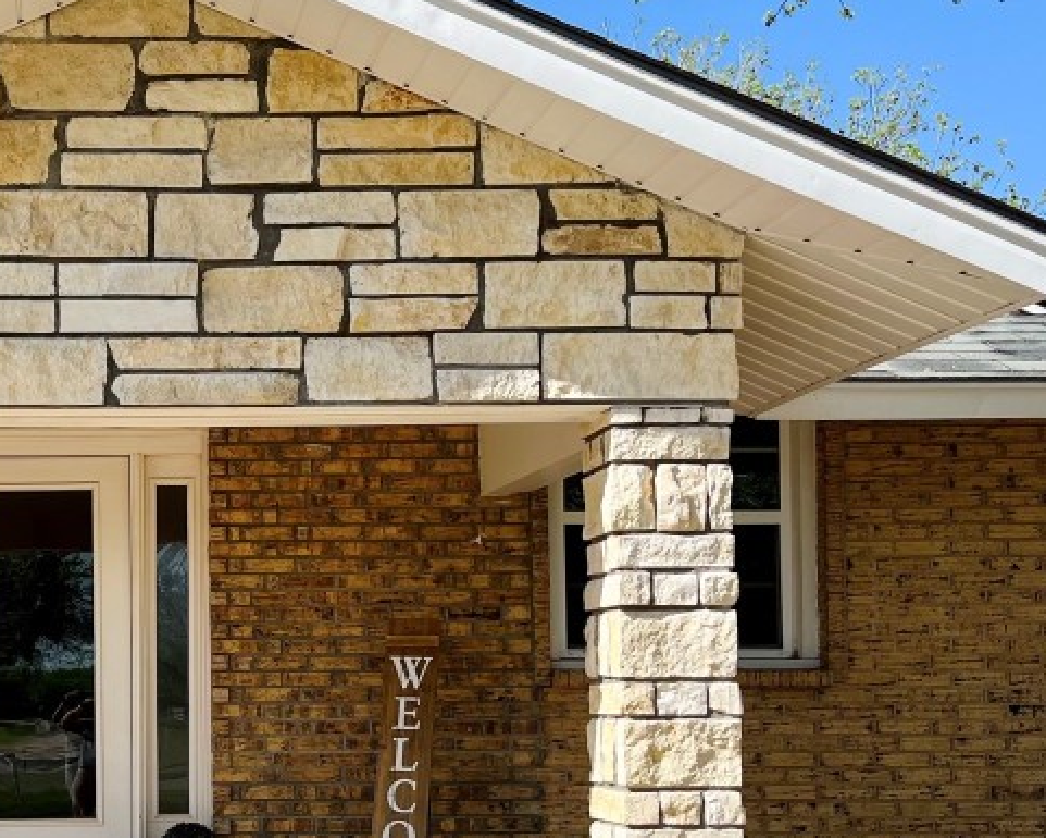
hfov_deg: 32.8
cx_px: 85
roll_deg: -0.1
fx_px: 1672
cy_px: 627
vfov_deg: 27.7
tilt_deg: +3.1
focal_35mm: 54
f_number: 1.6
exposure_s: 1/2967
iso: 50
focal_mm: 5.1
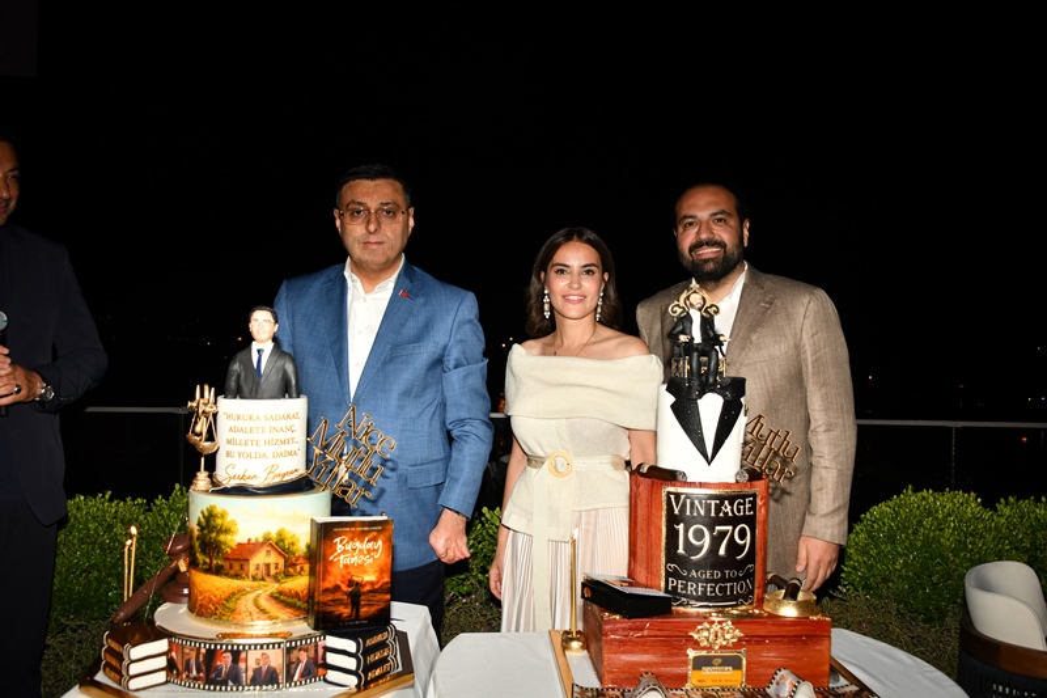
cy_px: 349
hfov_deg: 54.4
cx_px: 524
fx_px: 1018
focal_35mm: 35
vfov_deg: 37.8
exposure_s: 1/200
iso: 640
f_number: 5.6
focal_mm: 35
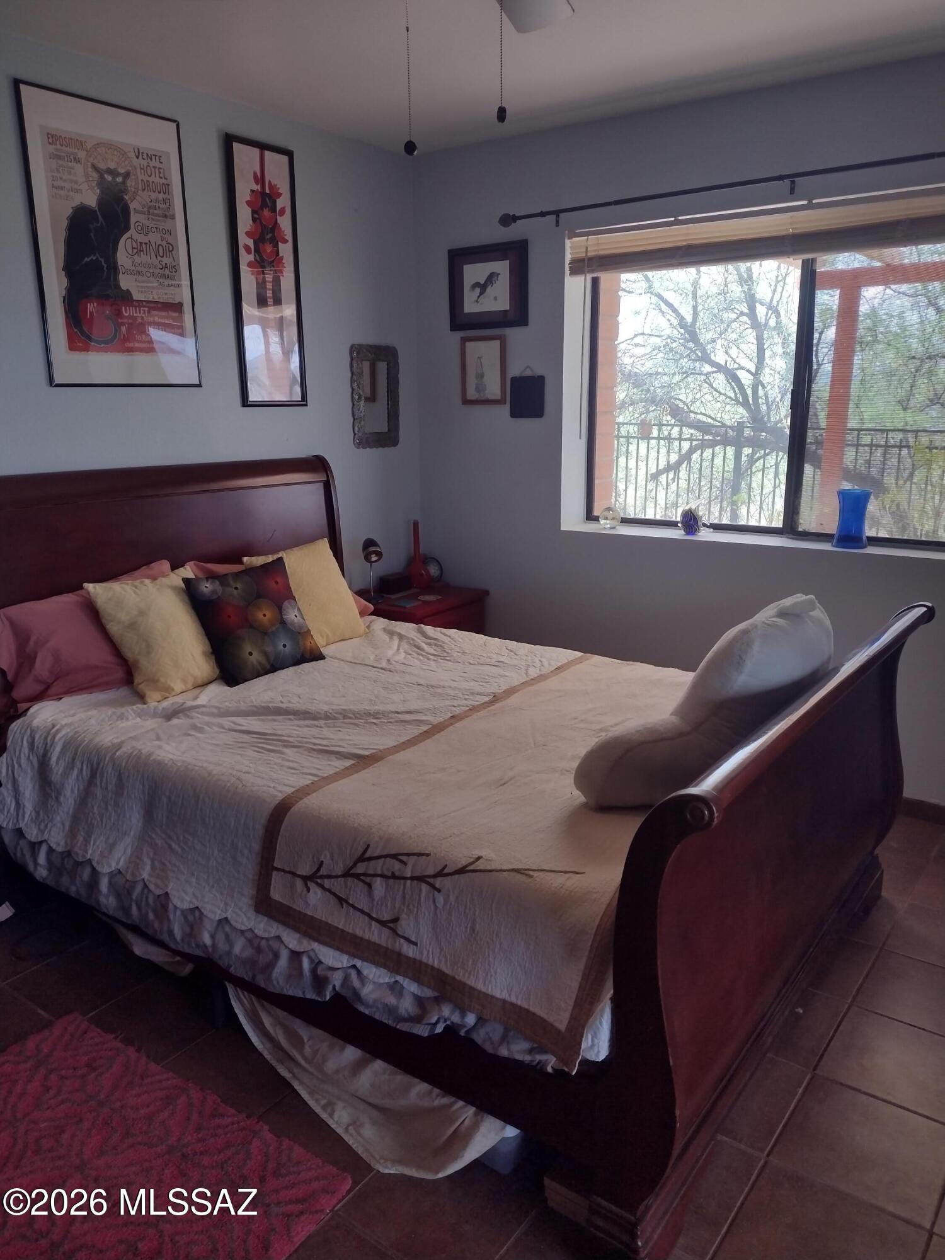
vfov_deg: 65.3
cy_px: 630
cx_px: 472
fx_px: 983
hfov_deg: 51.4
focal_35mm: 27
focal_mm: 4.71
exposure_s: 1/139
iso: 100
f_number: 1.7
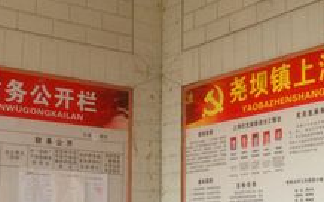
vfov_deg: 15.3
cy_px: 155
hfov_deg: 24.4
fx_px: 750
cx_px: 165
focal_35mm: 85
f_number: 2.4
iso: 64
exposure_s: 1/40
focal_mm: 4.28
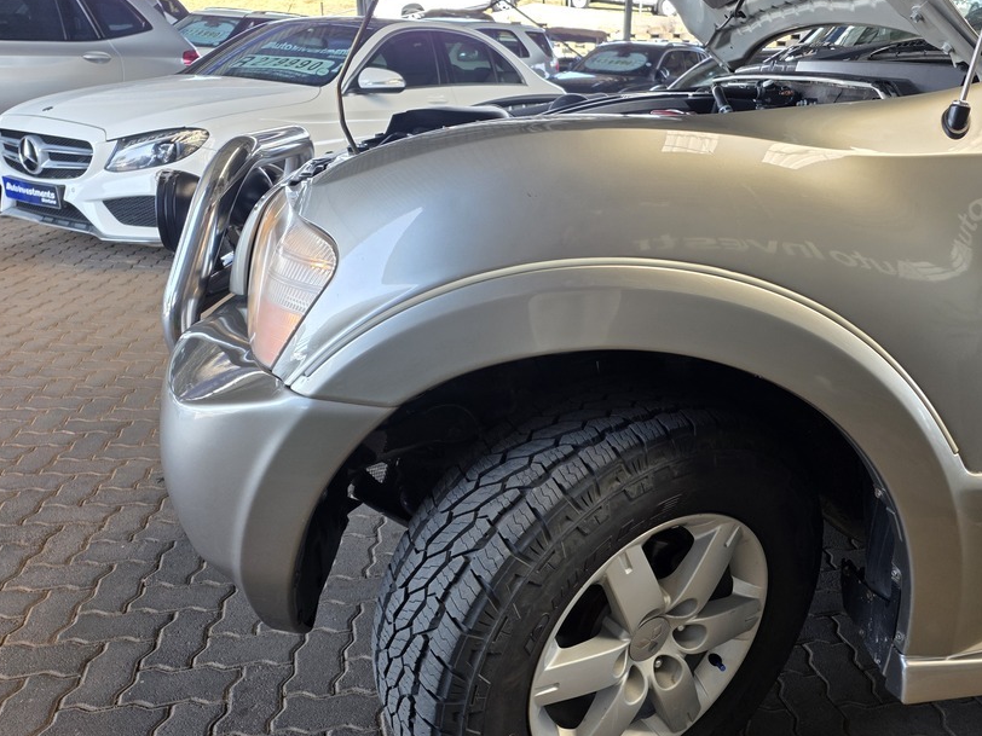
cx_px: 600
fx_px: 823
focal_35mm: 29
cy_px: 448
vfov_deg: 47.9
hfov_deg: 61.0
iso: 80
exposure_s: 1/180
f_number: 1.7
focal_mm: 6.25
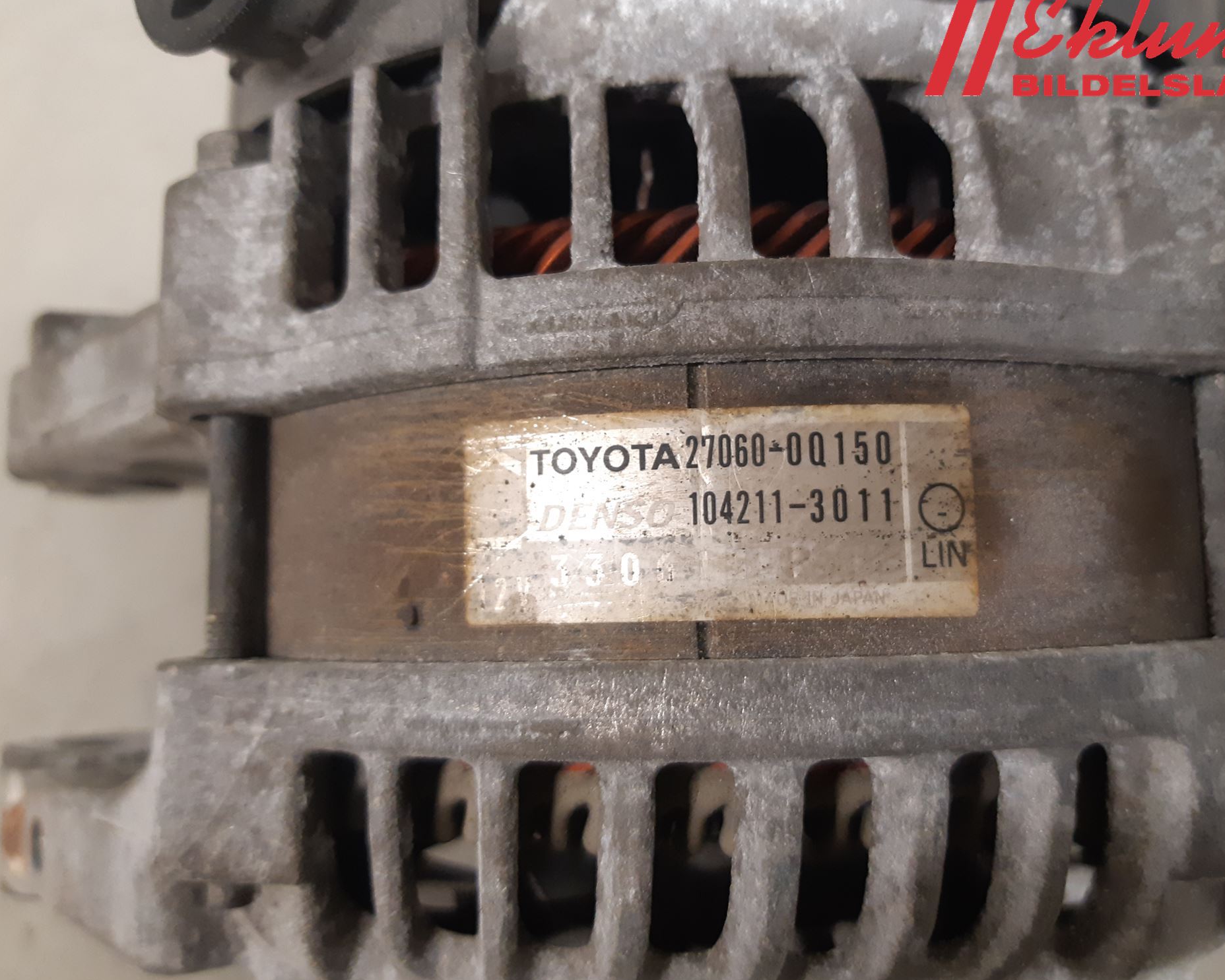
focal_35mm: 28
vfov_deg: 51.5
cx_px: 653
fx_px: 1015
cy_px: 491
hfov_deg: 62.1
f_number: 1.7
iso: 250
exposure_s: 1/33
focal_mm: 3.93
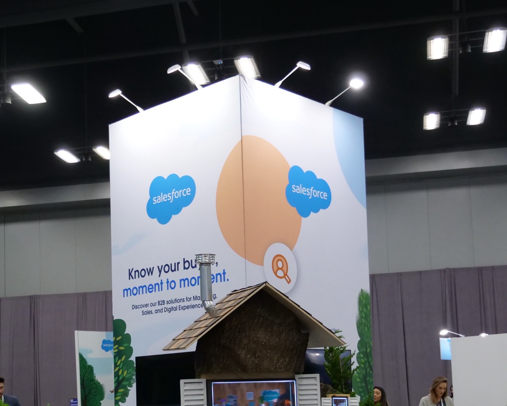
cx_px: 230
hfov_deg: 31.9
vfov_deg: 25.3
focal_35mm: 59
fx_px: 885
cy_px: 336
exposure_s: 1/160
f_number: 2.8
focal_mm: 17
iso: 1600
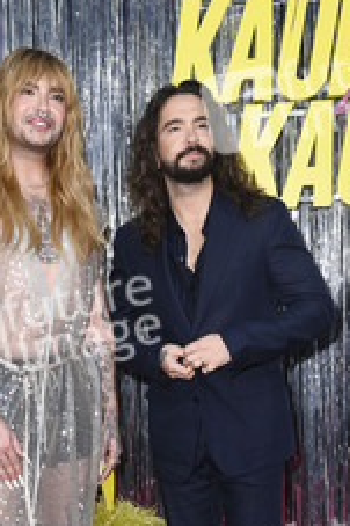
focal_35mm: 74
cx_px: 109
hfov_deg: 18.3
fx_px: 1081
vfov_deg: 26.7
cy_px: 447
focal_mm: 42
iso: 400
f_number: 5.6
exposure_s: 1/320
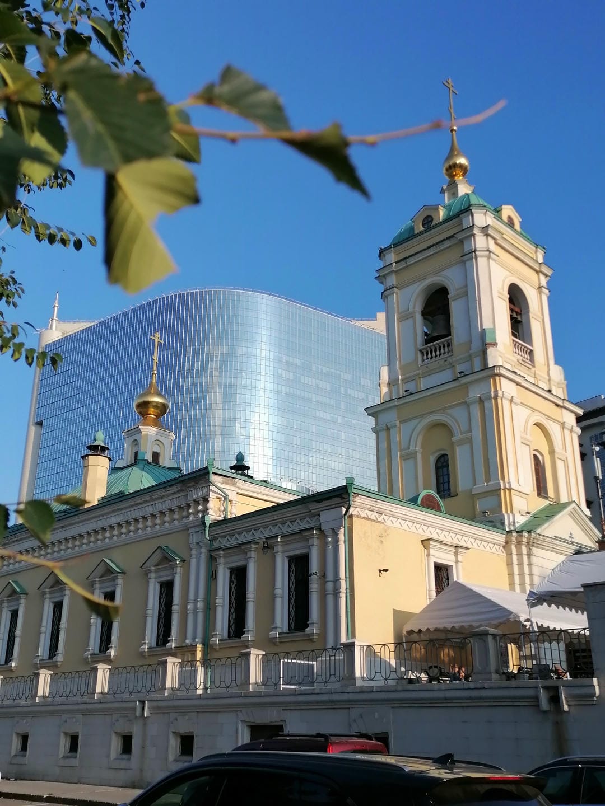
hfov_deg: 39.7
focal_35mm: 36
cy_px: 403
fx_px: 839
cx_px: 302
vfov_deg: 51.4
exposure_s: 1/1429
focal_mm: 5.4
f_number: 1.8
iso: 50
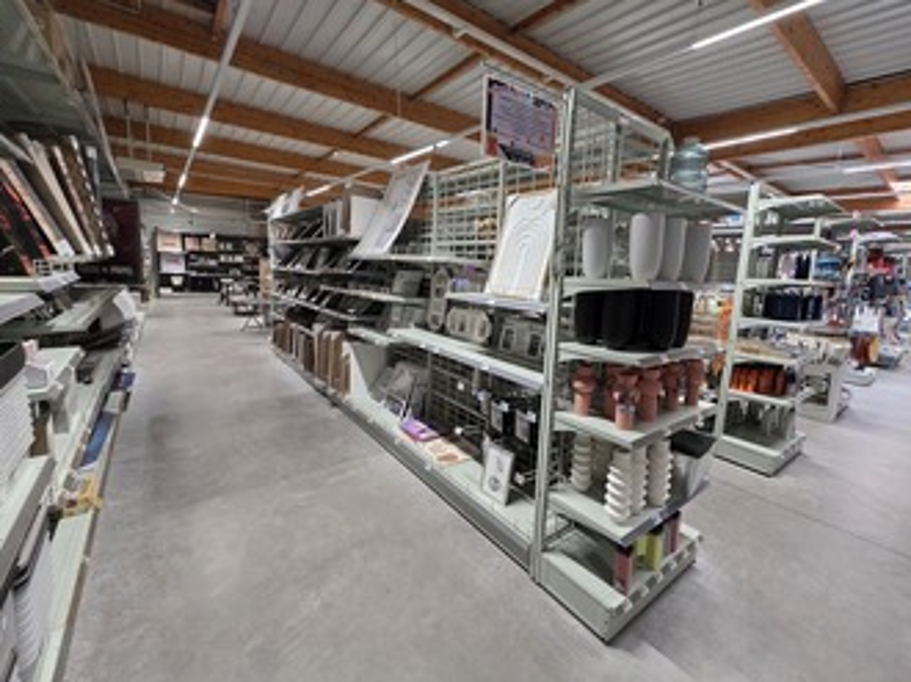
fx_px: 368
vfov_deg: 85.5
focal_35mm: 14
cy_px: 323
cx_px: 479
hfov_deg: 102.0
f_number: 1.9
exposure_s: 1/100
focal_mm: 2.2
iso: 250
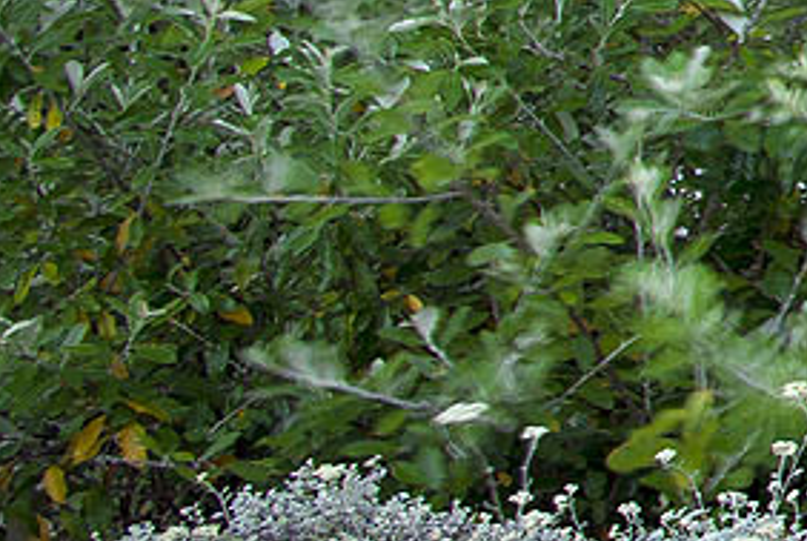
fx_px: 3974
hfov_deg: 9.0
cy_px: -451
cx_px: 2533
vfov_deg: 7.5
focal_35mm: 177
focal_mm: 25
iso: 200
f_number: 9.5
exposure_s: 1/20
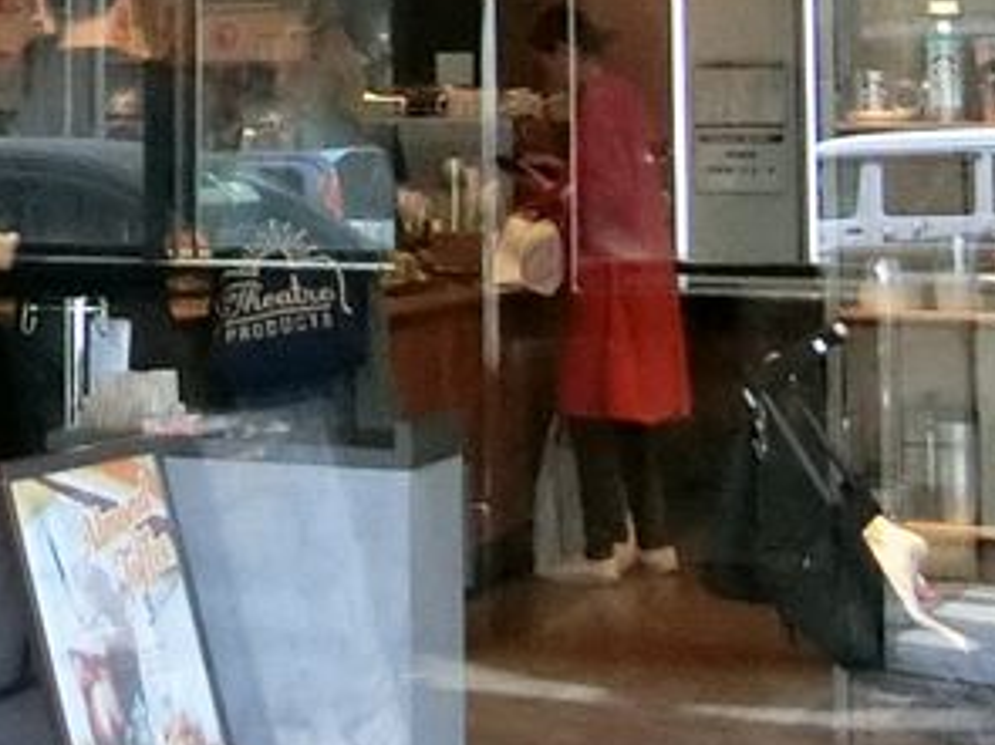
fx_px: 2959
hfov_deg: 18.3
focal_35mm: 103
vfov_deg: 14.0
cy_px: -101
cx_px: -115
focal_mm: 4.06
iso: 1250
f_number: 2.7
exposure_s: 1/640
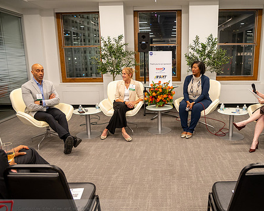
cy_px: 109
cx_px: 158
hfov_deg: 60.0
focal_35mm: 29
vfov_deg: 50.0
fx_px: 227
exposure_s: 1/100
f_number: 4
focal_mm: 24
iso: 1600
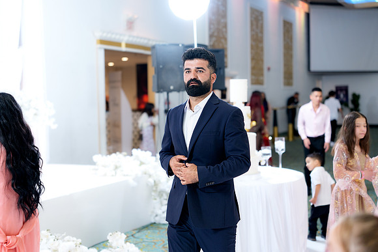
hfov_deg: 39.6
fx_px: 525
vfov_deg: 27.0
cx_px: 189
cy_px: 126
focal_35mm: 50
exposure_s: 1/200
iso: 640
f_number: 2
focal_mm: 50
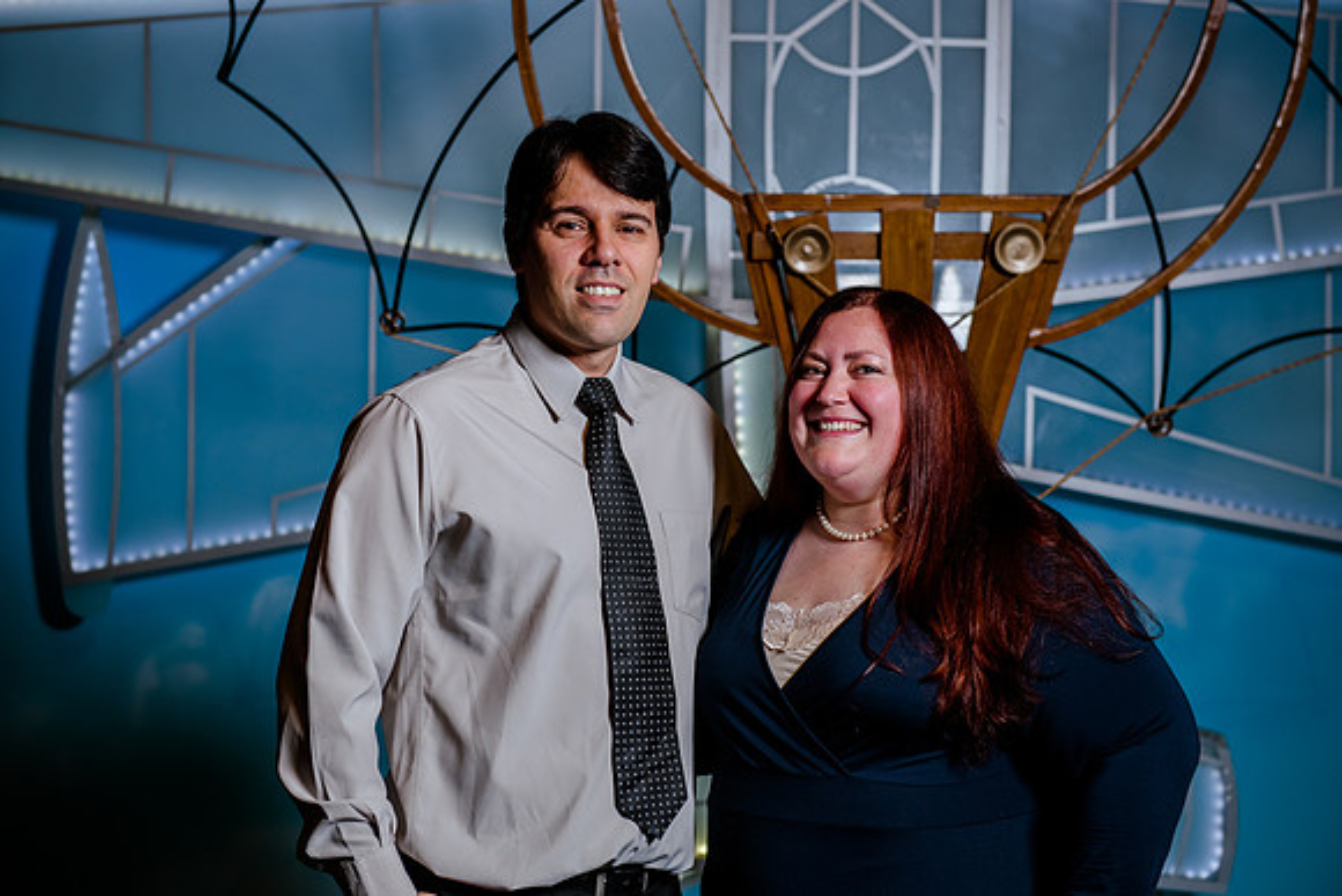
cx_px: 671
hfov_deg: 33.4
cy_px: 448
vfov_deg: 22.6
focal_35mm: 60
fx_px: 2237
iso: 400
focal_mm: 60
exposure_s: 1/125
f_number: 4
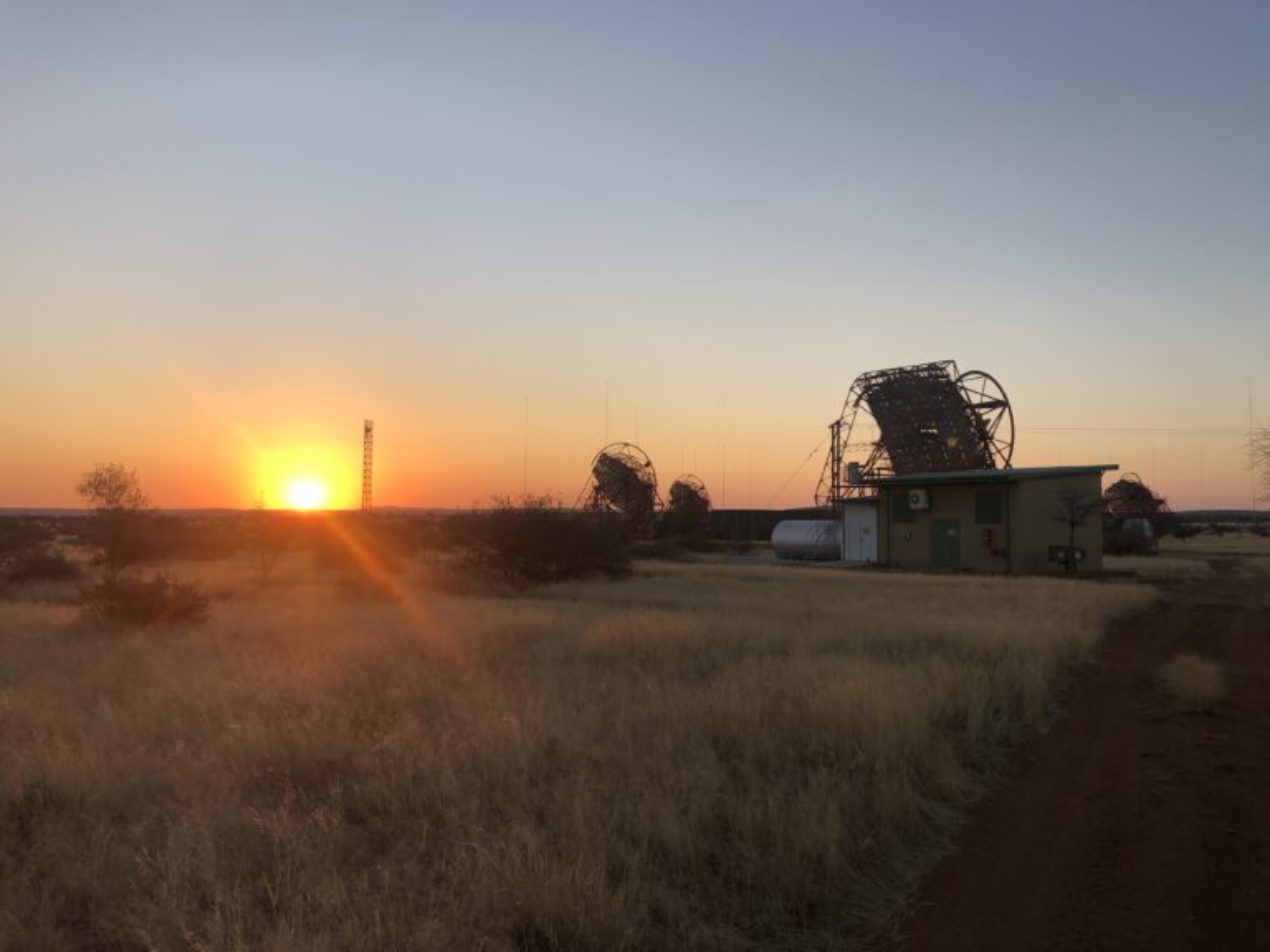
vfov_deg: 49.7
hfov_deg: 63.4
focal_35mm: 28
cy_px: 476
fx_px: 1027
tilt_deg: +3.4
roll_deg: -0.7
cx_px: 635
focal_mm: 3.99
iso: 20
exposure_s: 1/695
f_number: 1.8
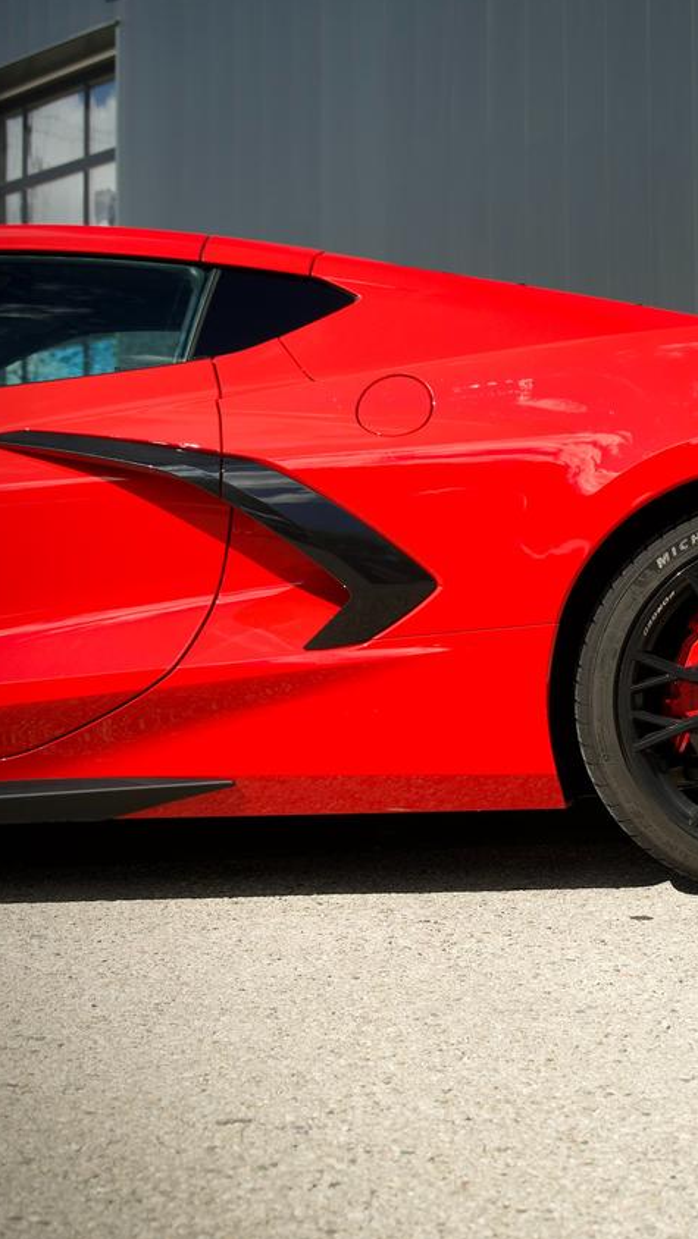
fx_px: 2047
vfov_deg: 33.7
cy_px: 618
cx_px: 830
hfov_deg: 18.4
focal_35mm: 62
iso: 250
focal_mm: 26.1
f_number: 2.8
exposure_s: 1/50
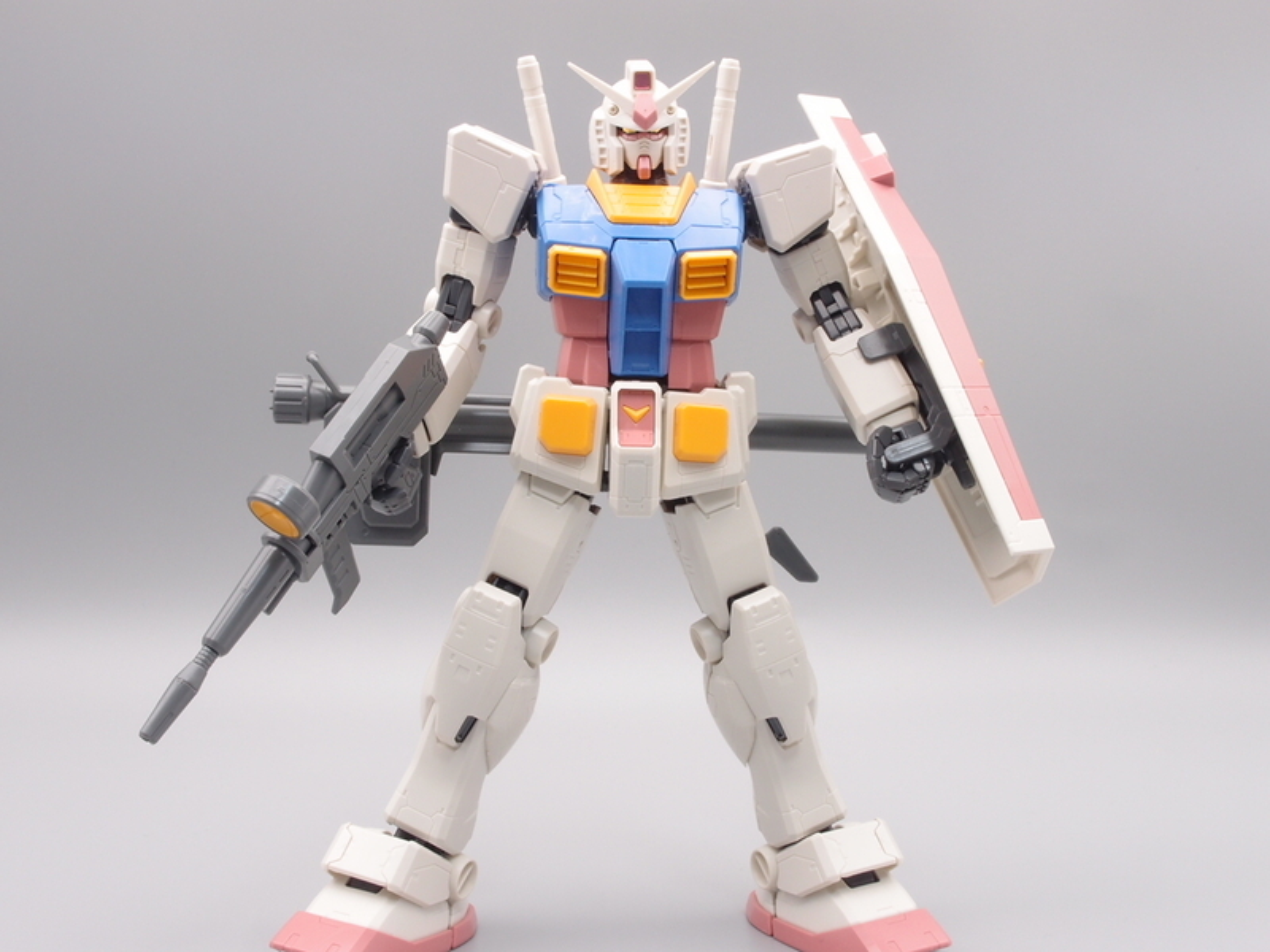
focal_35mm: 46
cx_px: 635
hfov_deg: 41.2
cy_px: 476
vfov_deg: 31.5
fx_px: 1688
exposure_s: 1/6
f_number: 8
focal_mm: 9.87
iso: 100
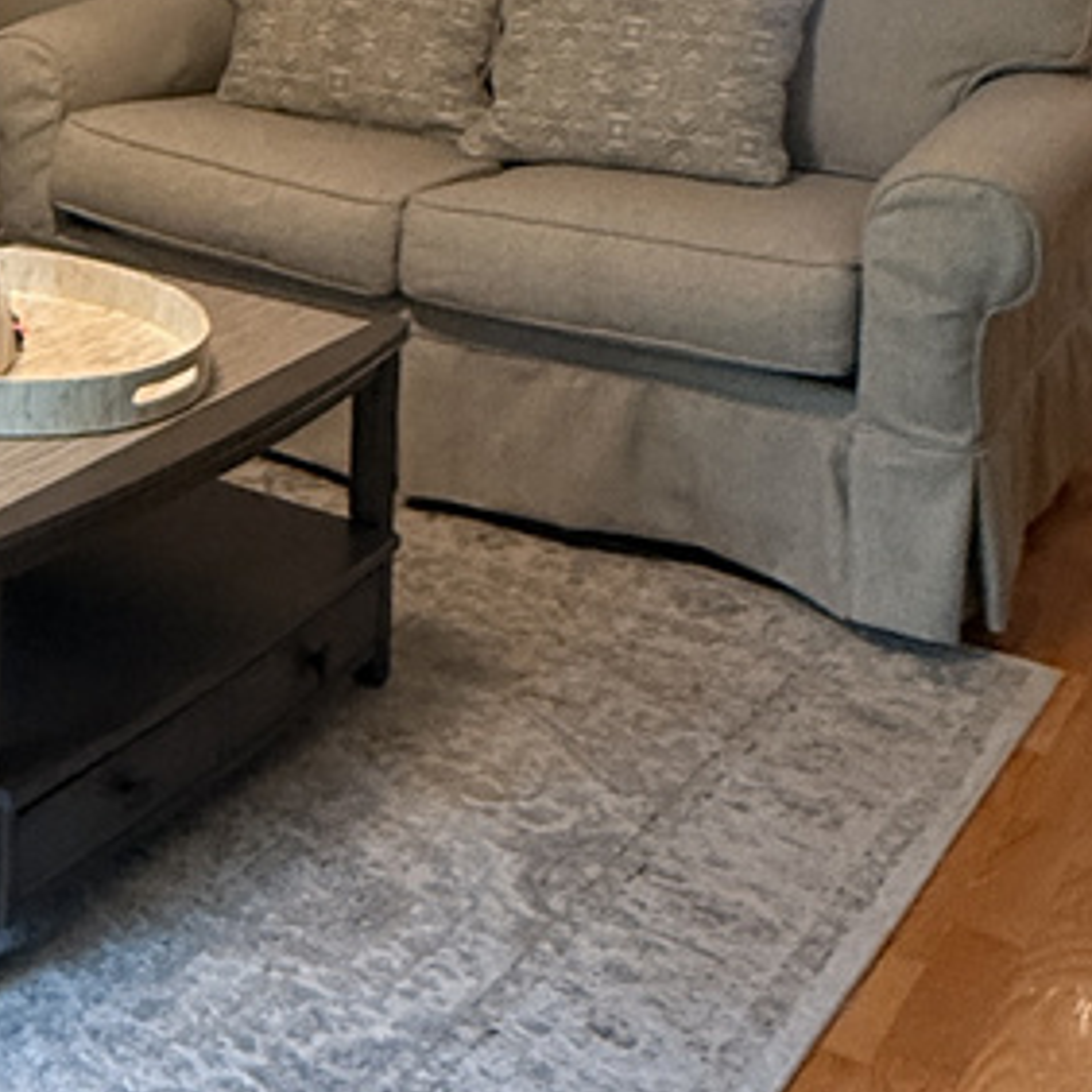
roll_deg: -0.1
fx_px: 2141
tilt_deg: -6.6
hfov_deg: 23.6
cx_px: -488
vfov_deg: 26.6
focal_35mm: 60
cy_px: -76
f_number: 2.2
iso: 400
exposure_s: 1/60
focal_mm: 2.22
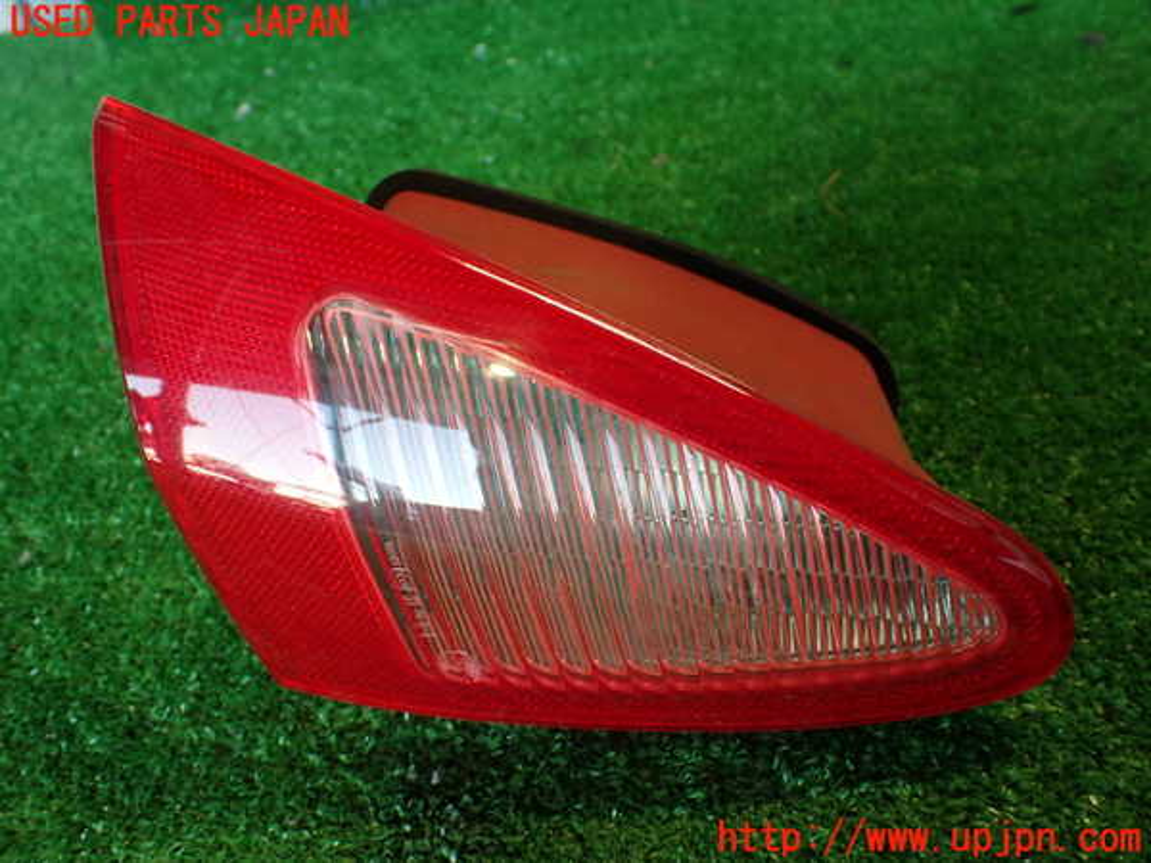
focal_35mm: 32
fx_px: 1064
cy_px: 432
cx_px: 576
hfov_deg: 56.8
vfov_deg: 44.2
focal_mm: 5.79
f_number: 2.4
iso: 200
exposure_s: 1/50
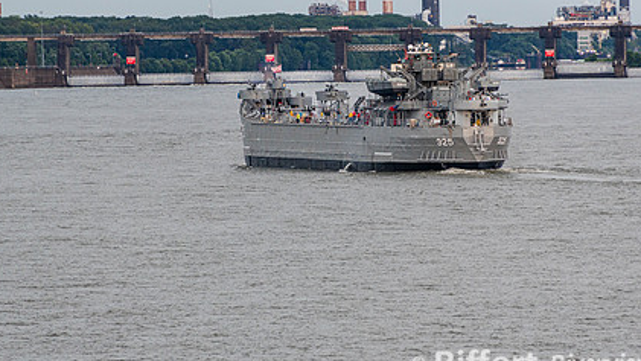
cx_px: 311
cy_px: 95
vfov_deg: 2.7
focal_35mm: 454
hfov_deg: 4.8
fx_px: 7718
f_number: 8
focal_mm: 300
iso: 640
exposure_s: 1/160
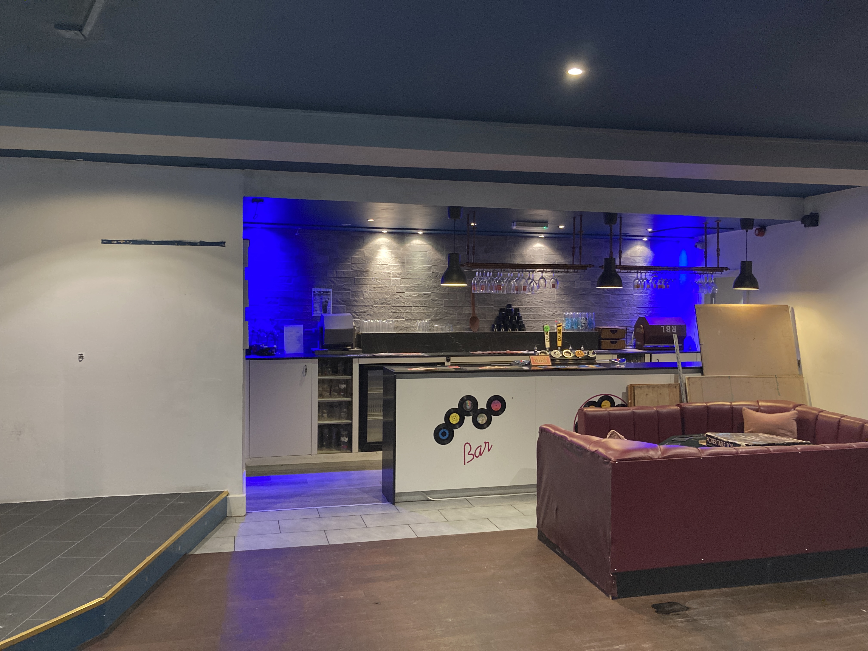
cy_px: 326
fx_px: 702
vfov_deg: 49.7
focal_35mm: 28
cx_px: 434
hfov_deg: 63.4
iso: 320
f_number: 1.8
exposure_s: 1/33
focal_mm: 3.99
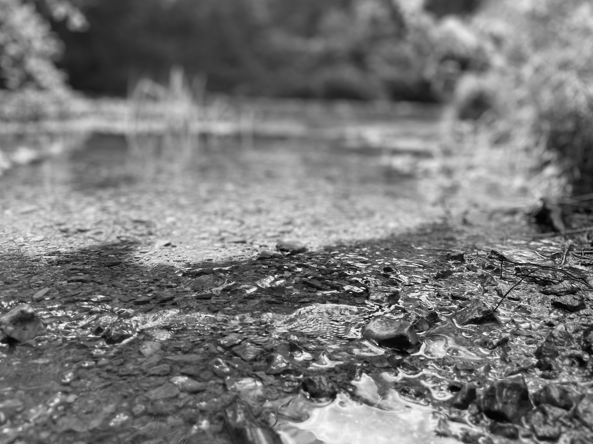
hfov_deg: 65.3
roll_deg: -1.2
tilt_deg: -13.6
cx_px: 293
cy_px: 221
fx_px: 463
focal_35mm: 27
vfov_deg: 51.4
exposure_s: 1/1092
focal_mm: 4.2
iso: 50
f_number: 1.6
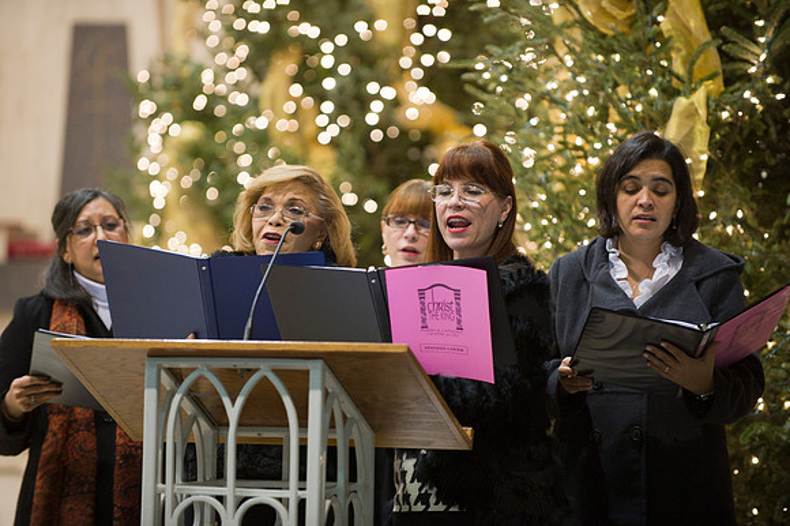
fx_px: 3838
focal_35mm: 175
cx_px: 395
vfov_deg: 7.8
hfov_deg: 11.8
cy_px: 263
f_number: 2.8
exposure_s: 1/60
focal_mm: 175
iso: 1600
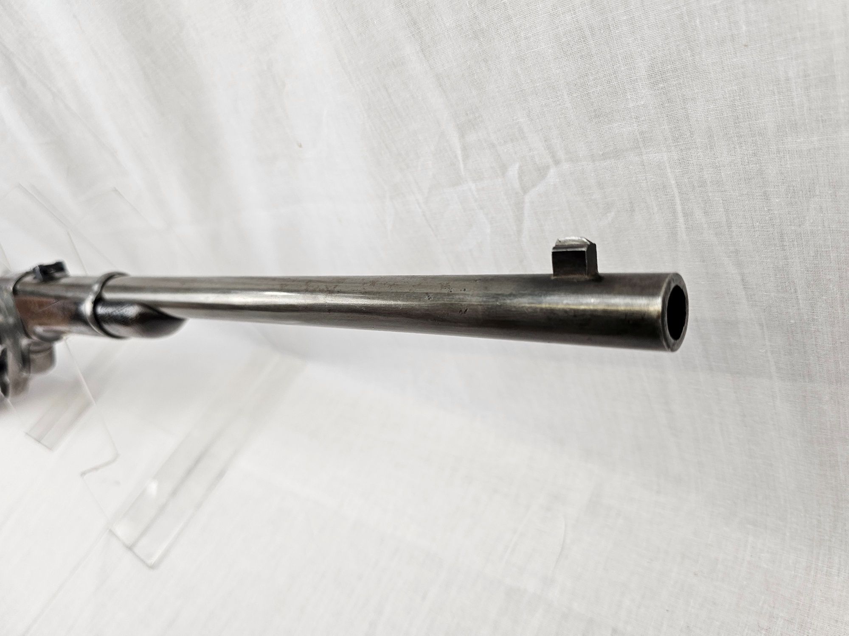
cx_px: 424
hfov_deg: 73.9
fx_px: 564
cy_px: 318
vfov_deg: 58.9
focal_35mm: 23
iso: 50
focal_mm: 6.3
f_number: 1.7
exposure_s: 1/100
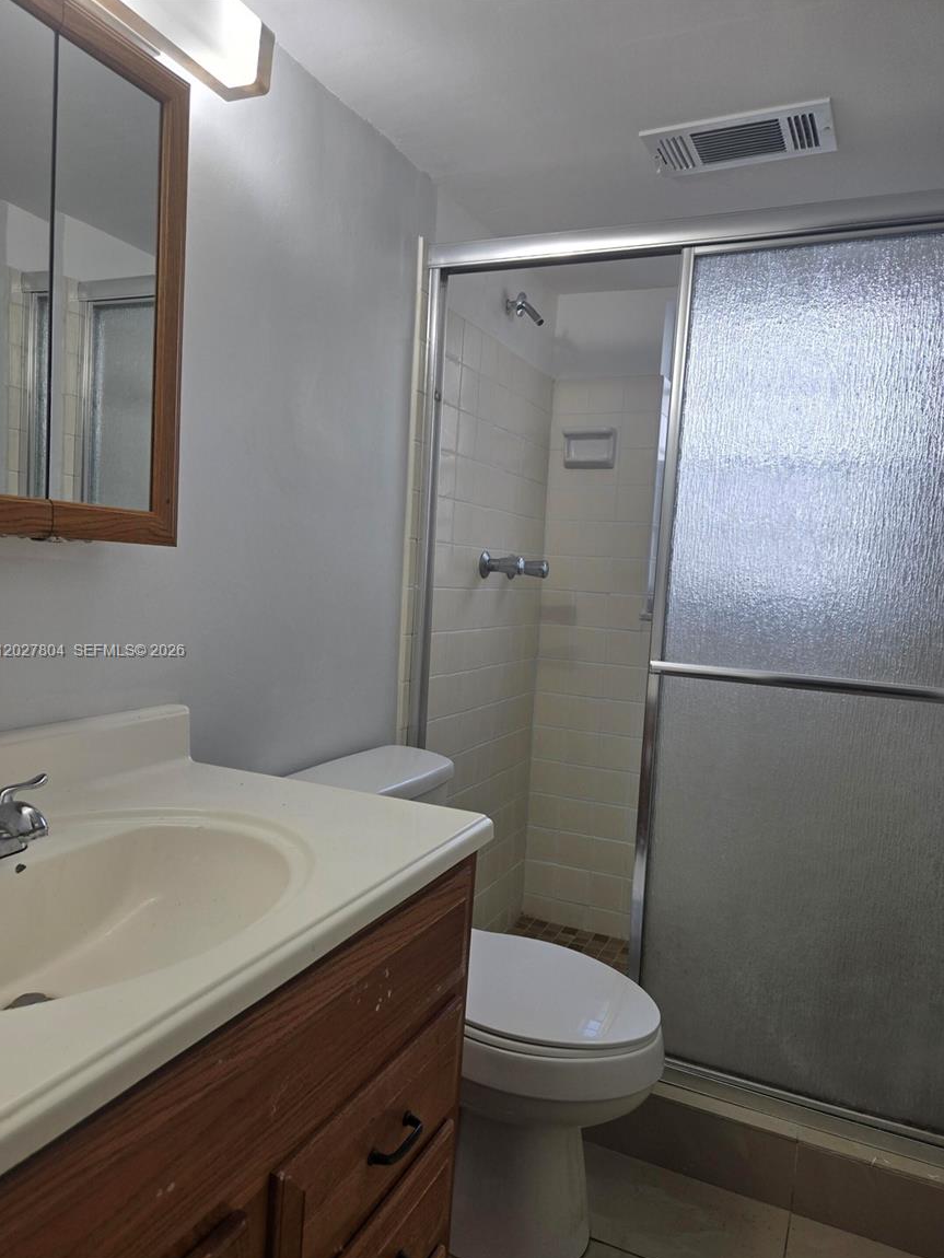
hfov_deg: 56.8
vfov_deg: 71.6
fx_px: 872
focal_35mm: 24
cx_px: 475
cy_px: 652
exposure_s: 1/120
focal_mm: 5.4
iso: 40
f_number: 1.8
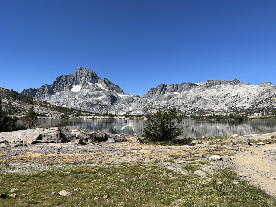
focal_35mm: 26
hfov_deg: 67.3
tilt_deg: +3.1
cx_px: 138
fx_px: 207
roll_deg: +0.6
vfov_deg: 53.1
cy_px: 104
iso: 50
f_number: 1.6
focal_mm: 5.1
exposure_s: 1/3521
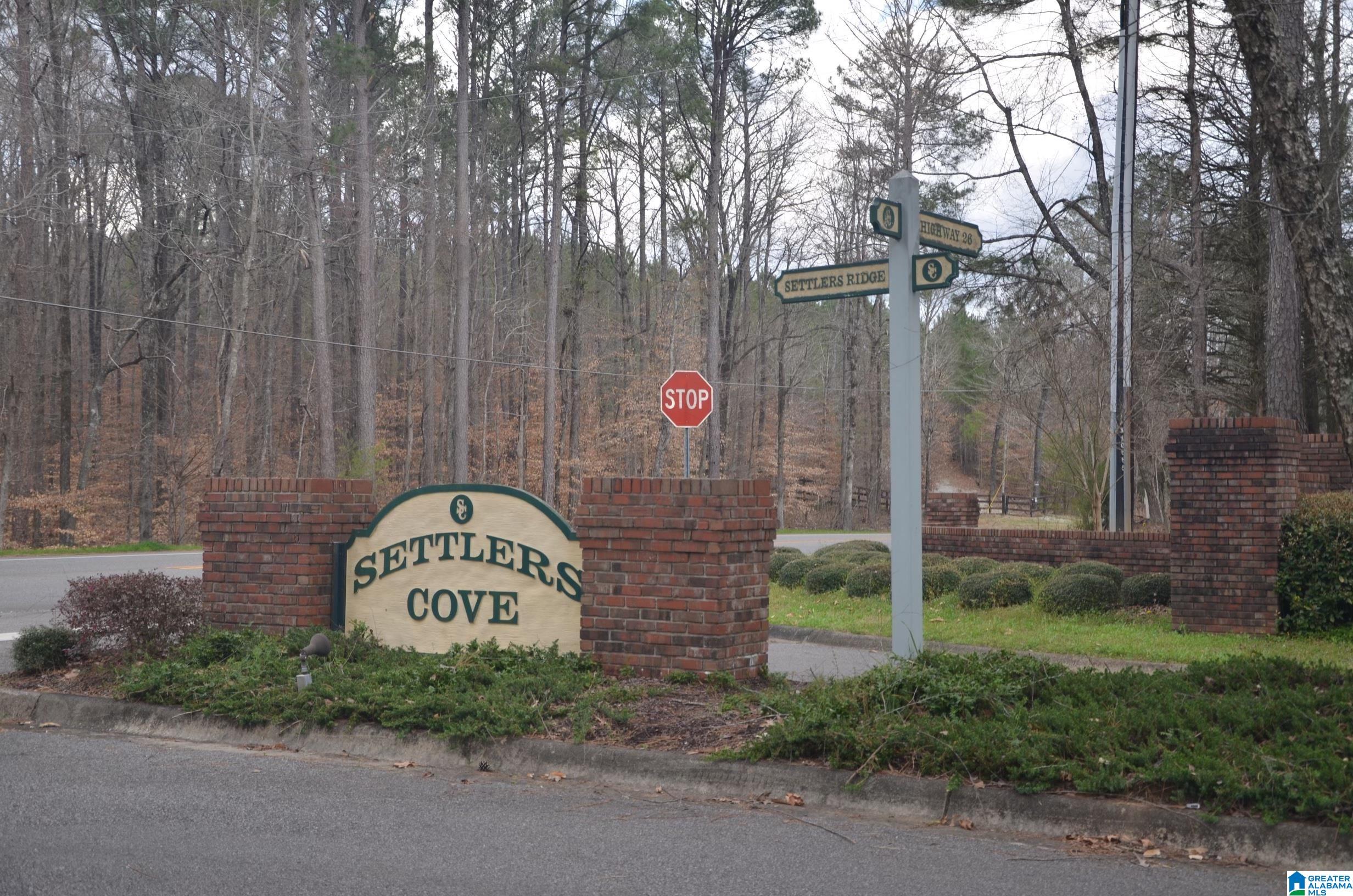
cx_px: 676
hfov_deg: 39.0
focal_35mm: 51
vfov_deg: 26.4
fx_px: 1913
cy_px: 448
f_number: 4.5
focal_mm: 34
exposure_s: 1/250
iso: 100
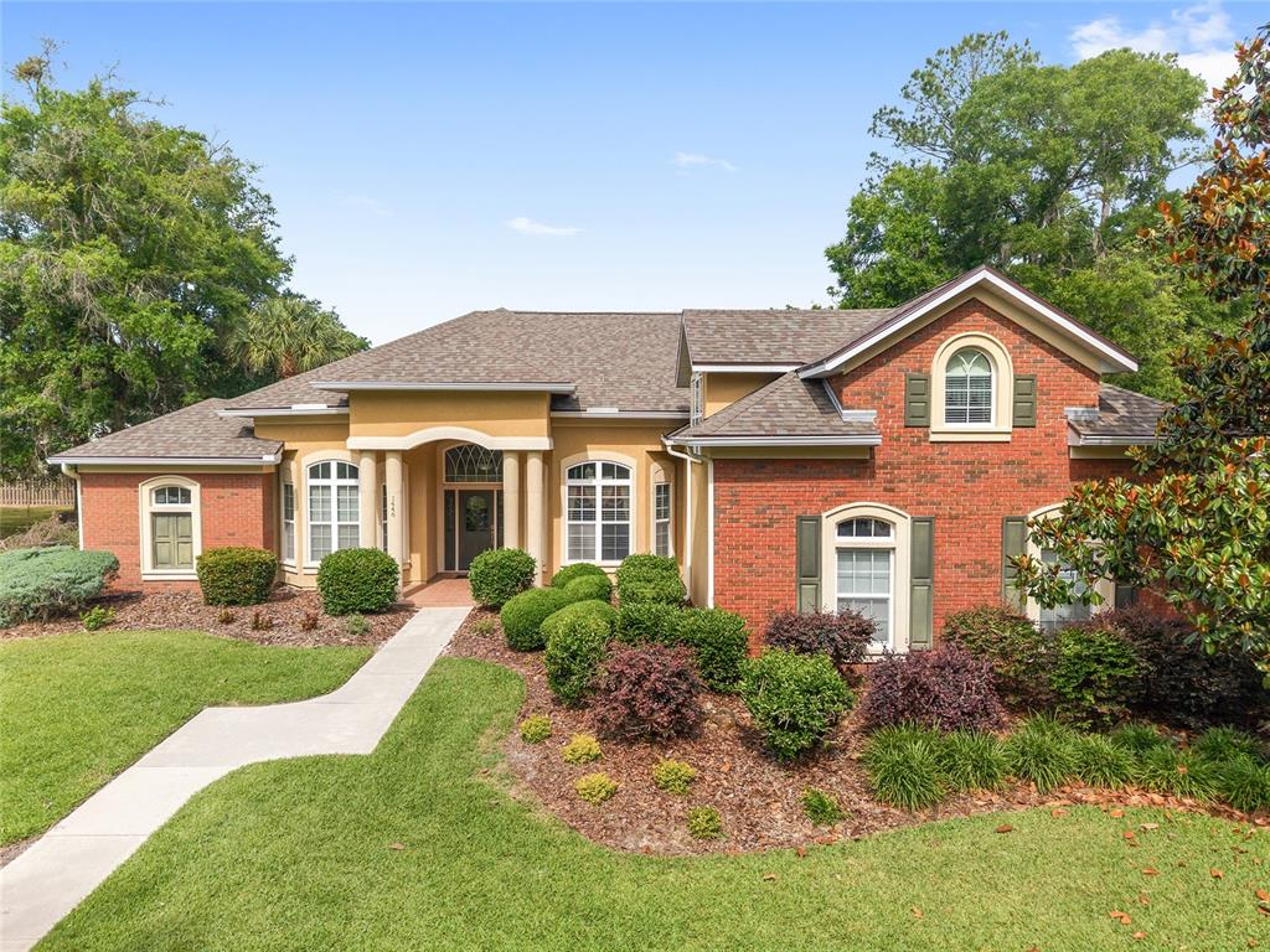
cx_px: 635
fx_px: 881
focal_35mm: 24
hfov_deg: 71.6
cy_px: 476
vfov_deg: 56.8
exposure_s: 1/3000
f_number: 1.8
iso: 180
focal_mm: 8.67
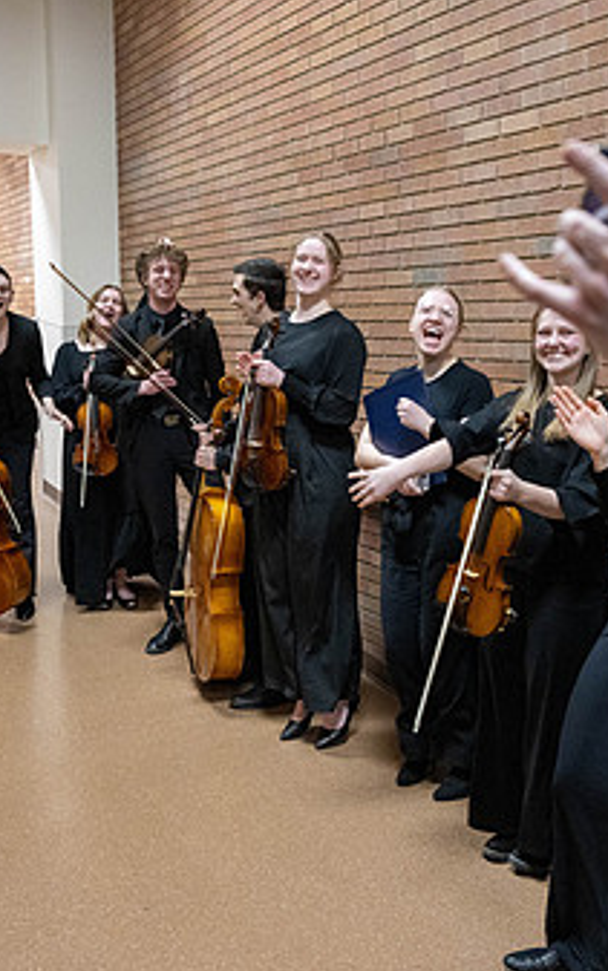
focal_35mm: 43
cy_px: 494
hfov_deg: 29.9
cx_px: 331
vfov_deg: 46.2
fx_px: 1139
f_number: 2.8
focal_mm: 24.5
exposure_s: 1/250
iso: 6400
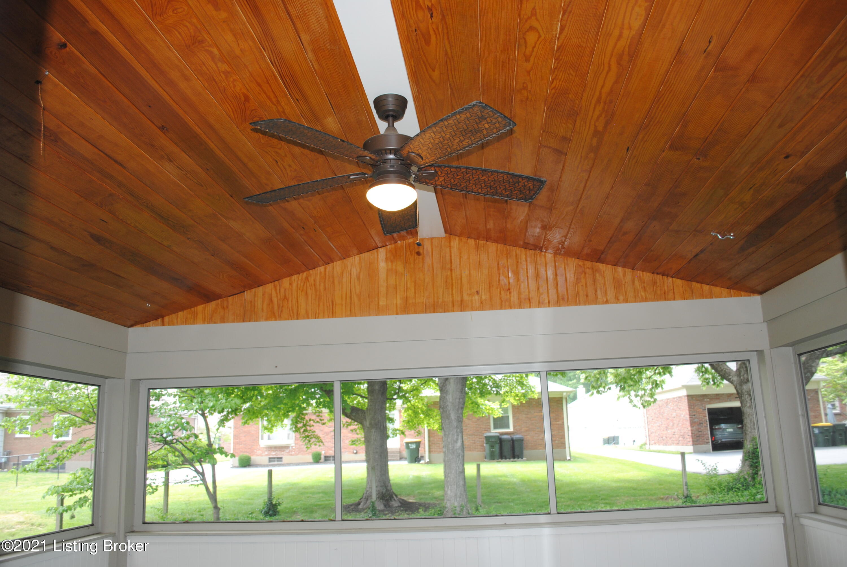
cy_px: 284
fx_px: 636
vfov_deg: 48.0
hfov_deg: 67.3
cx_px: 424
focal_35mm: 27
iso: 200
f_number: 3.5
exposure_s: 1/60
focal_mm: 18
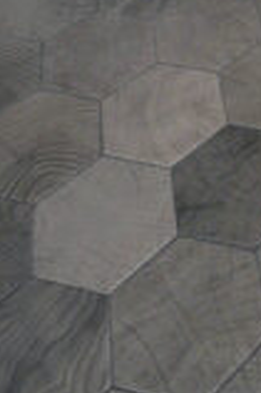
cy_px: -555
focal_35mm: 78
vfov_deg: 15.0
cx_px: 390
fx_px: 850
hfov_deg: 16.0
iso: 1250
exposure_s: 1/30
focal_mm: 12
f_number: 6.3
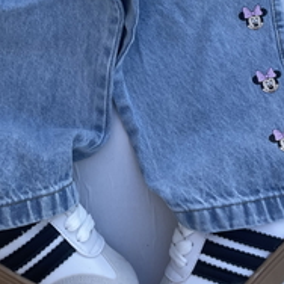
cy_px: -82
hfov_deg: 26.4
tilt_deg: -81.5
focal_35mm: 65
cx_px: 97
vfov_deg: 23.5
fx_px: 603
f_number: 1.6
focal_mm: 4.2
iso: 32
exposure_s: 1/698
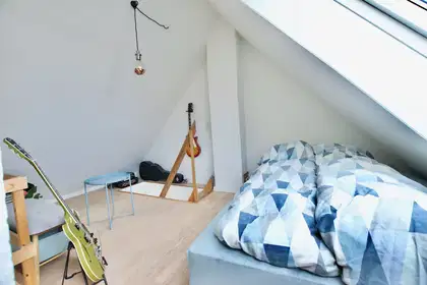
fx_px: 178
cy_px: 142
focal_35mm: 15
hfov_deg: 100.4
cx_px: 214
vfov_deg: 77.3
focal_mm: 10
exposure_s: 1/100
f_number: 5.6
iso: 800
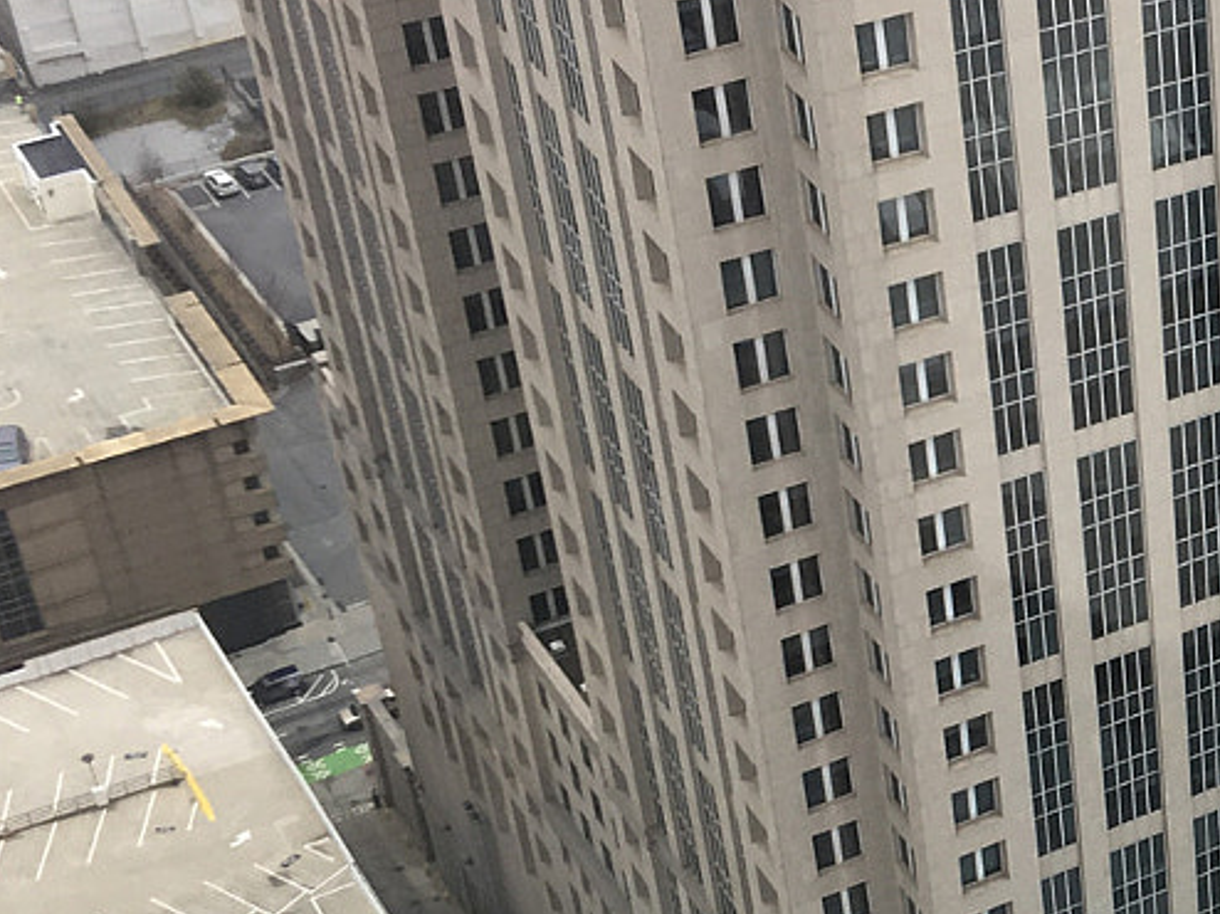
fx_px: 3311
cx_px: 1828
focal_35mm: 94
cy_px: 704
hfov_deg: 18.5
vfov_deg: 15.6
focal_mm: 4.15
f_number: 2.2
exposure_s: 1/120
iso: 25
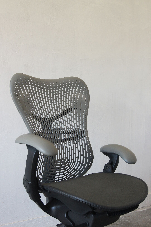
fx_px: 330
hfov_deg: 25.7
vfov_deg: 37.9
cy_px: 114
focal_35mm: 52
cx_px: 76
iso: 400
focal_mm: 35
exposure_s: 1/100
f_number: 5.6
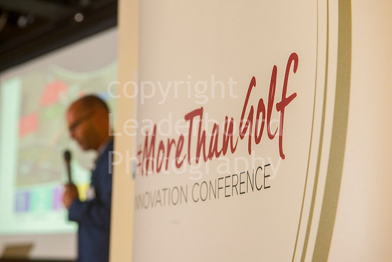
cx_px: 196
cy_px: 131
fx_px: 762
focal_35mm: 70
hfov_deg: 28.8
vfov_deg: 19.5
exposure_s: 1/125
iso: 2000
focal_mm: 70
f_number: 5.6
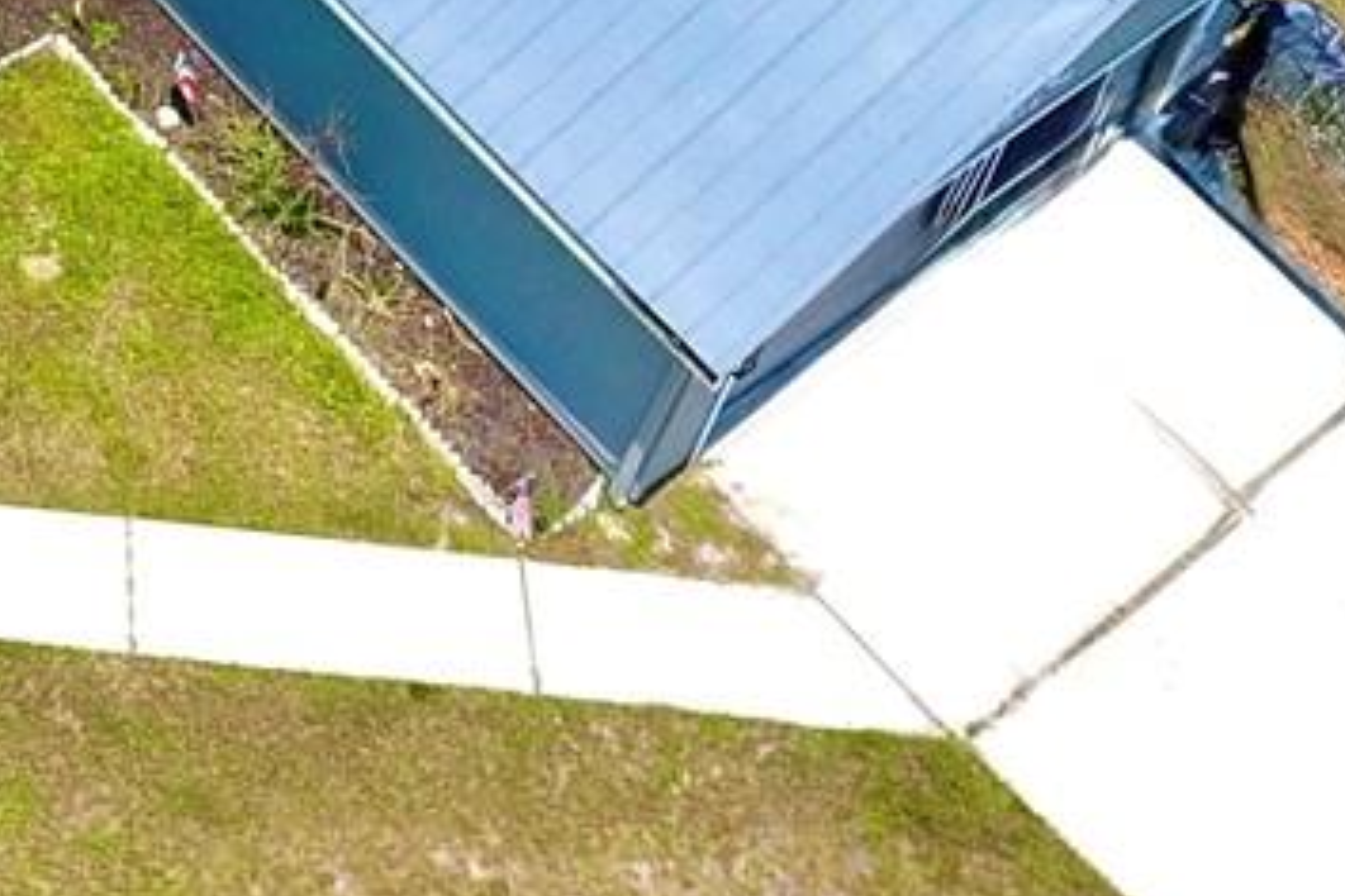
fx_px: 3512
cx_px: -517
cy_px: -615
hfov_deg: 19.6
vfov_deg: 13.4
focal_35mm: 94
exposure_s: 1/1142
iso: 100
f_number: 2.8
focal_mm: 3.61
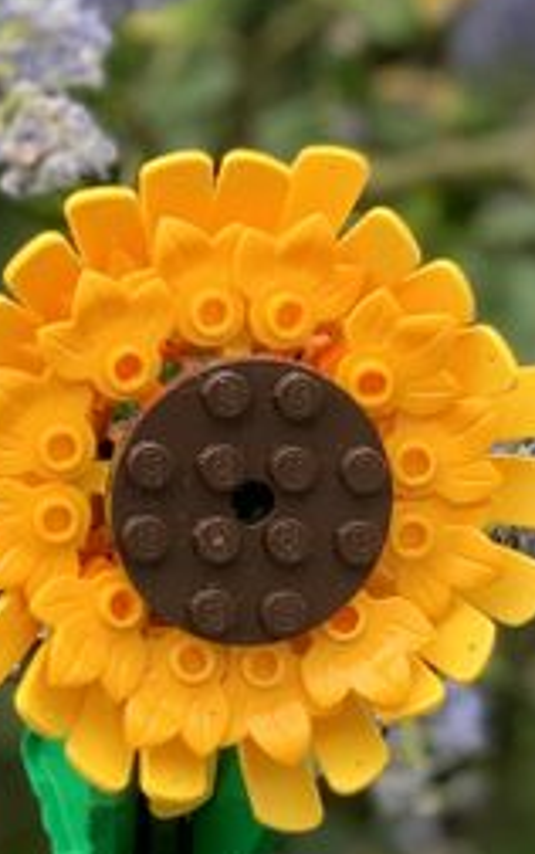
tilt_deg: -37.7
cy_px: 702
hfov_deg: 6.5
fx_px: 4678
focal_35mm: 201
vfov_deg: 10.4
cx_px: 251
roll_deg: +0.0
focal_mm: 6
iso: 32
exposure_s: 1/122
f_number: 2.4
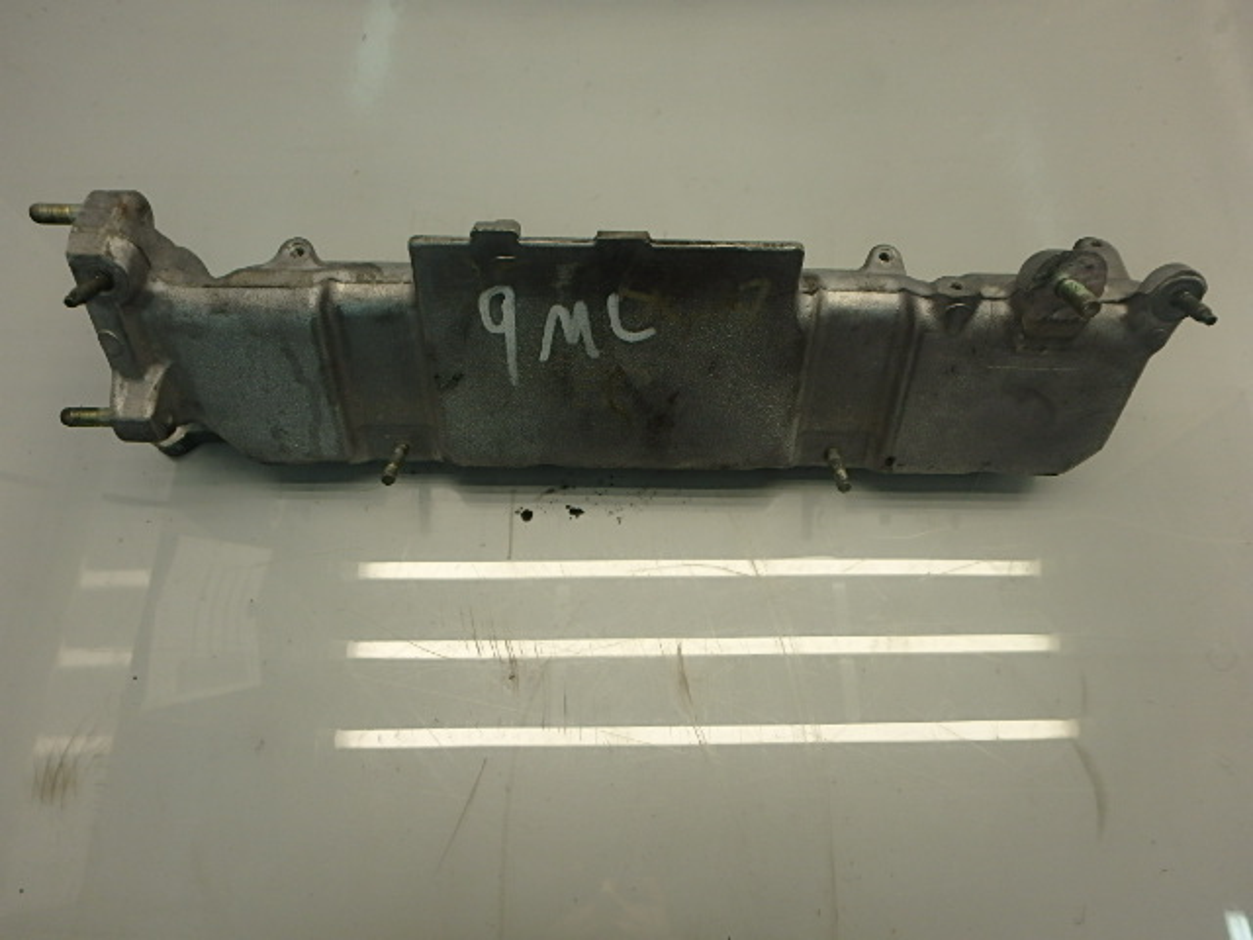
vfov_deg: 63.4
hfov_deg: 79.0
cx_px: 626
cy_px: 470
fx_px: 760
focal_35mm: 21
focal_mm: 3.7
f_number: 3.5
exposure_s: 1/80
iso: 125
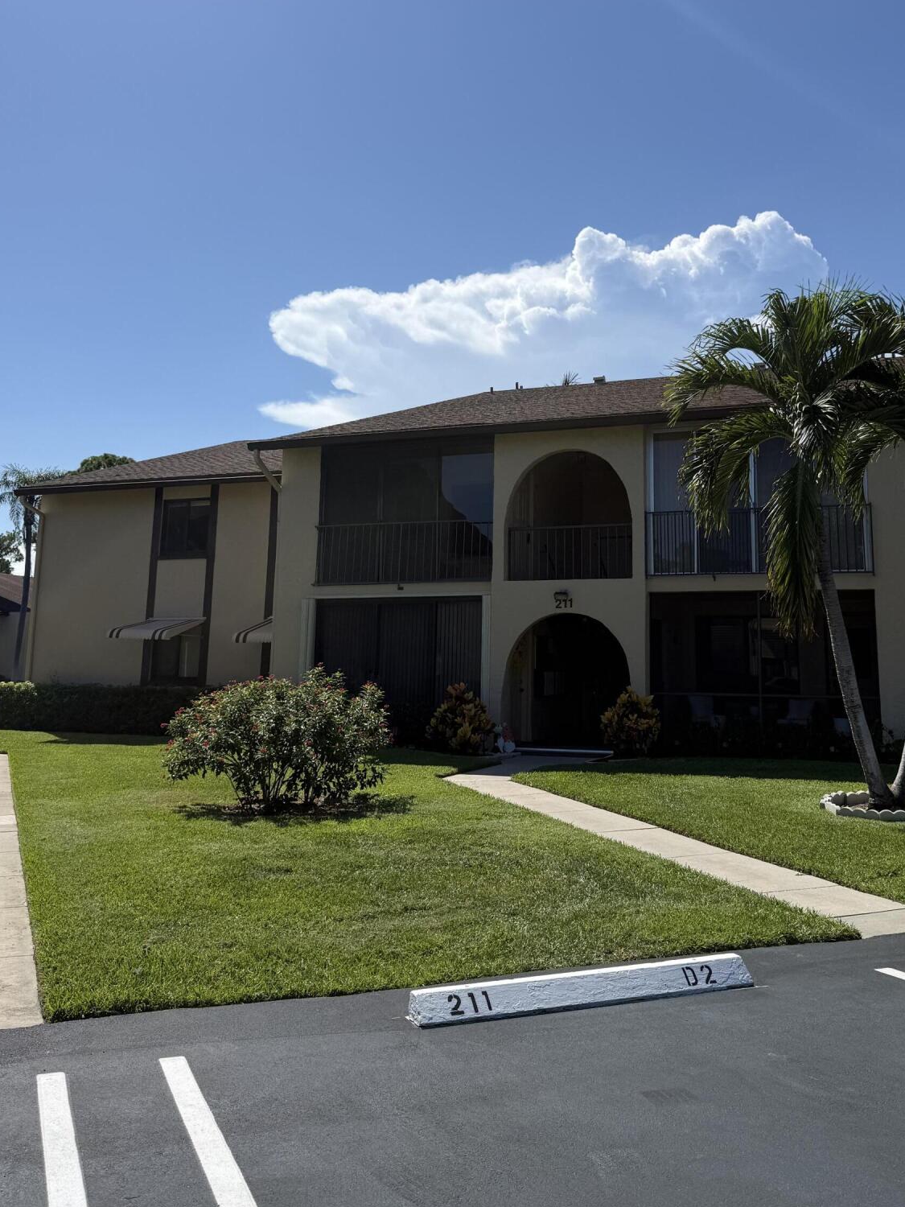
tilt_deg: +10.8
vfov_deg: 56.2
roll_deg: -0.5
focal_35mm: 32
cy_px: 463
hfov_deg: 43.9
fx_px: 1115
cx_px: 545
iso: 80
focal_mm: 6.76
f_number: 1.78
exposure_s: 1/8130
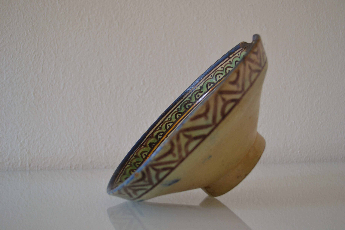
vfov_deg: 34.2
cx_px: 172
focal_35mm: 39
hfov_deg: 49.6
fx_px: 374
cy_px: 115
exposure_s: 1/80
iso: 400
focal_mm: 26
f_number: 4.2
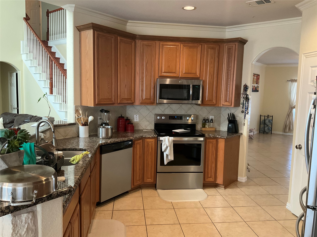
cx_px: 158
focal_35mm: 29
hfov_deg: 61.7
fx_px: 266
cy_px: 118
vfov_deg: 48.2
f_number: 1.8
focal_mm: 3
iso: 250
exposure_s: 1/60
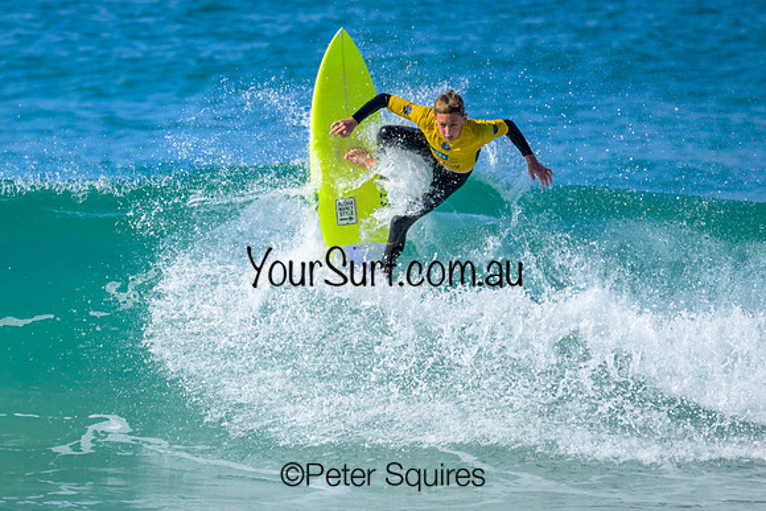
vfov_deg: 1.3
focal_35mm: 1098
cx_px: 261
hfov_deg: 1.9
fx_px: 23376
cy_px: 250
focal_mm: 800
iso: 450
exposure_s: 1/2000
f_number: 6.3
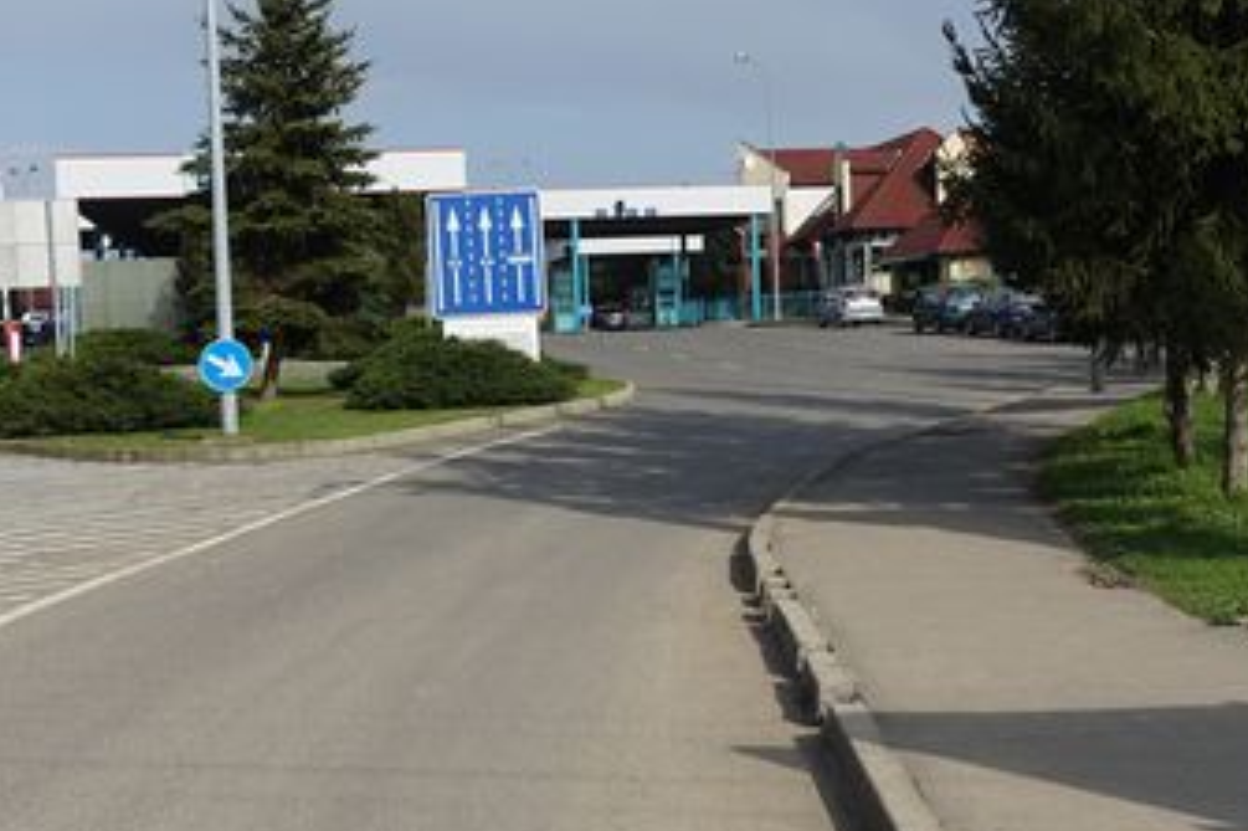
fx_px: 2010
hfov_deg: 34.4
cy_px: 432
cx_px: 540
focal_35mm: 58
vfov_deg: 23.4
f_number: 5.6
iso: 125
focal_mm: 8.8
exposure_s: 1/640
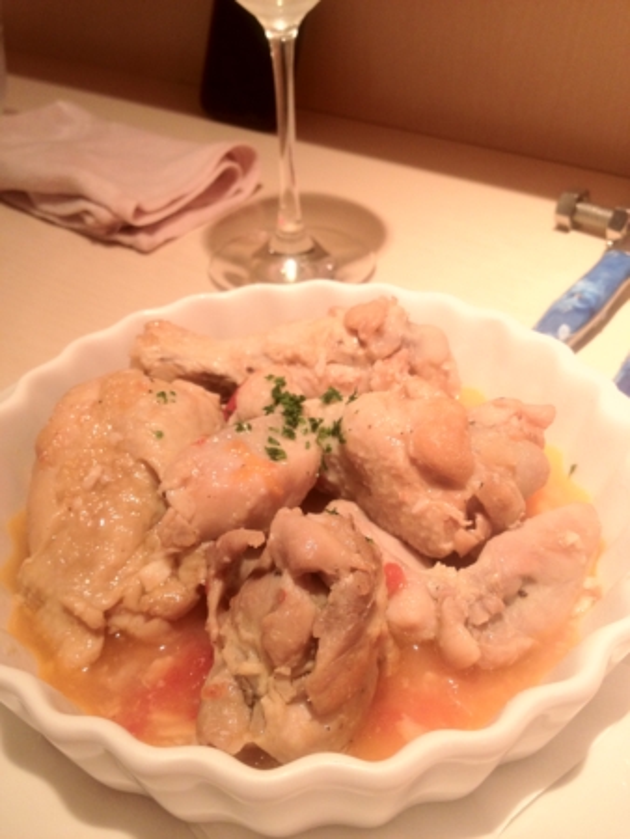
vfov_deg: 52.6
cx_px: 315
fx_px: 849
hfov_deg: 40.7
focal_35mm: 35
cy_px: 420
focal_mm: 4.28
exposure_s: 1/20
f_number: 2.4
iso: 125
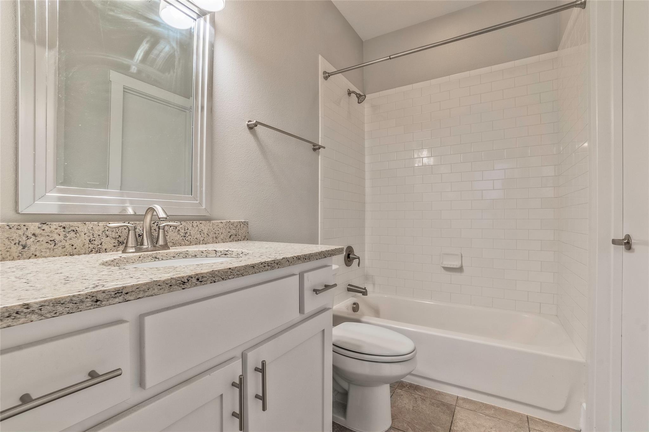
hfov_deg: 100.4
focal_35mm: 15
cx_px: 324
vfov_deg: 77.3
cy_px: 216
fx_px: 270
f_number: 11
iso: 200
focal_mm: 10
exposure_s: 1/25
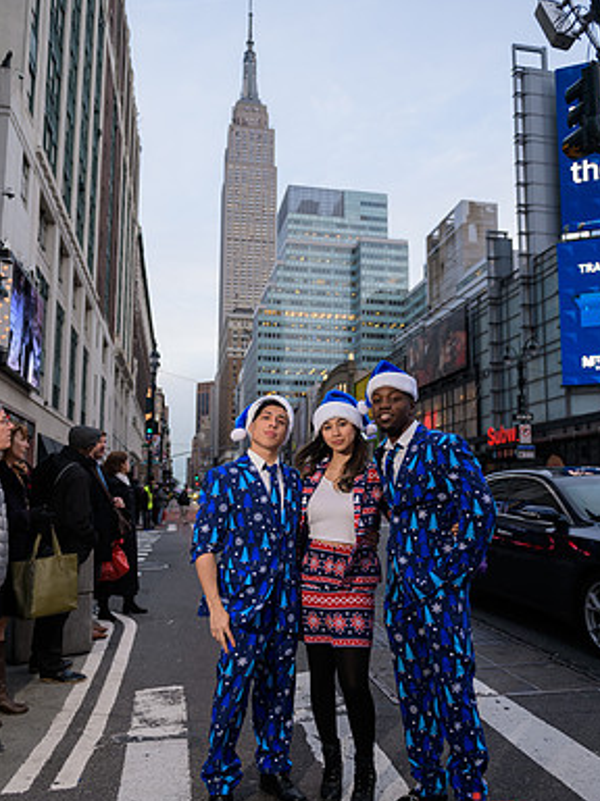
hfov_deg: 51.3
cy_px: 431
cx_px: 306
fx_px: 625
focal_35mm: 27
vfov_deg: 65.3
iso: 200
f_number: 3.2
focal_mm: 24
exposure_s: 1/250
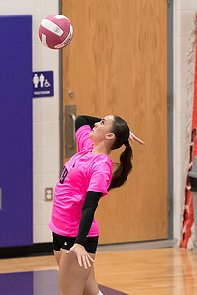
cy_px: 170
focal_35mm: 413
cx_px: 95
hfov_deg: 3.3
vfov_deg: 5.0
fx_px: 3382
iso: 4000
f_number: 2.8
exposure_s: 1/1000
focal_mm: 144
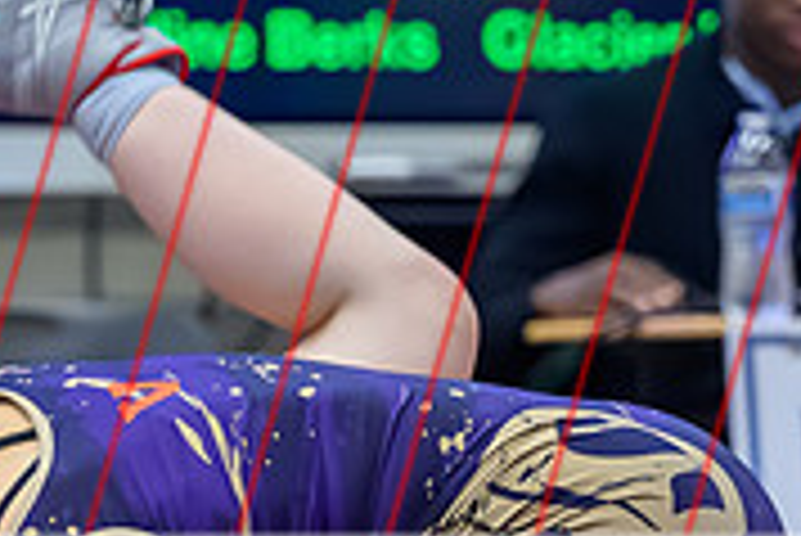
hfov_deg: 4.2
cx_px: 130
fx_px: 10956
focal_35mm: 492
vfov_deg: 2.8
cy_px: 850
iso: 10000
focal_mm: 125
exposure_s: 1/640
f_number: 2.8
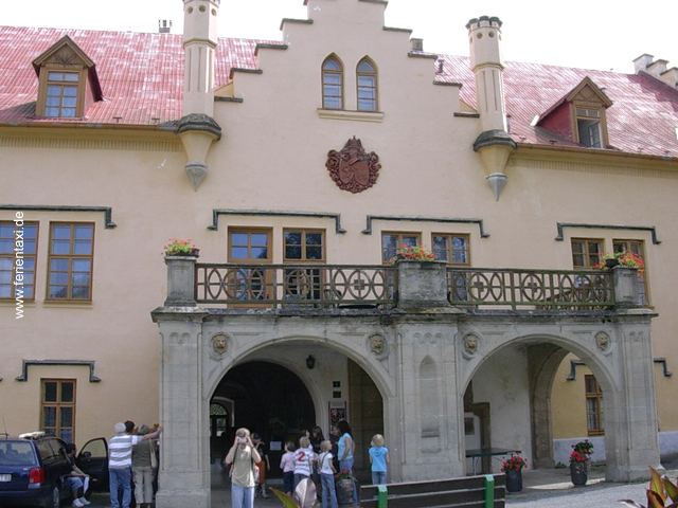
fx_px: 725
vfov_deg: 38.7
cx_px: 339
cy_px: 254
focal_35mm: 37
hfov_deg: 50.1
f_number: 5.4
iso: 70
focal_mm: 5.6
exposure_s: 1/166
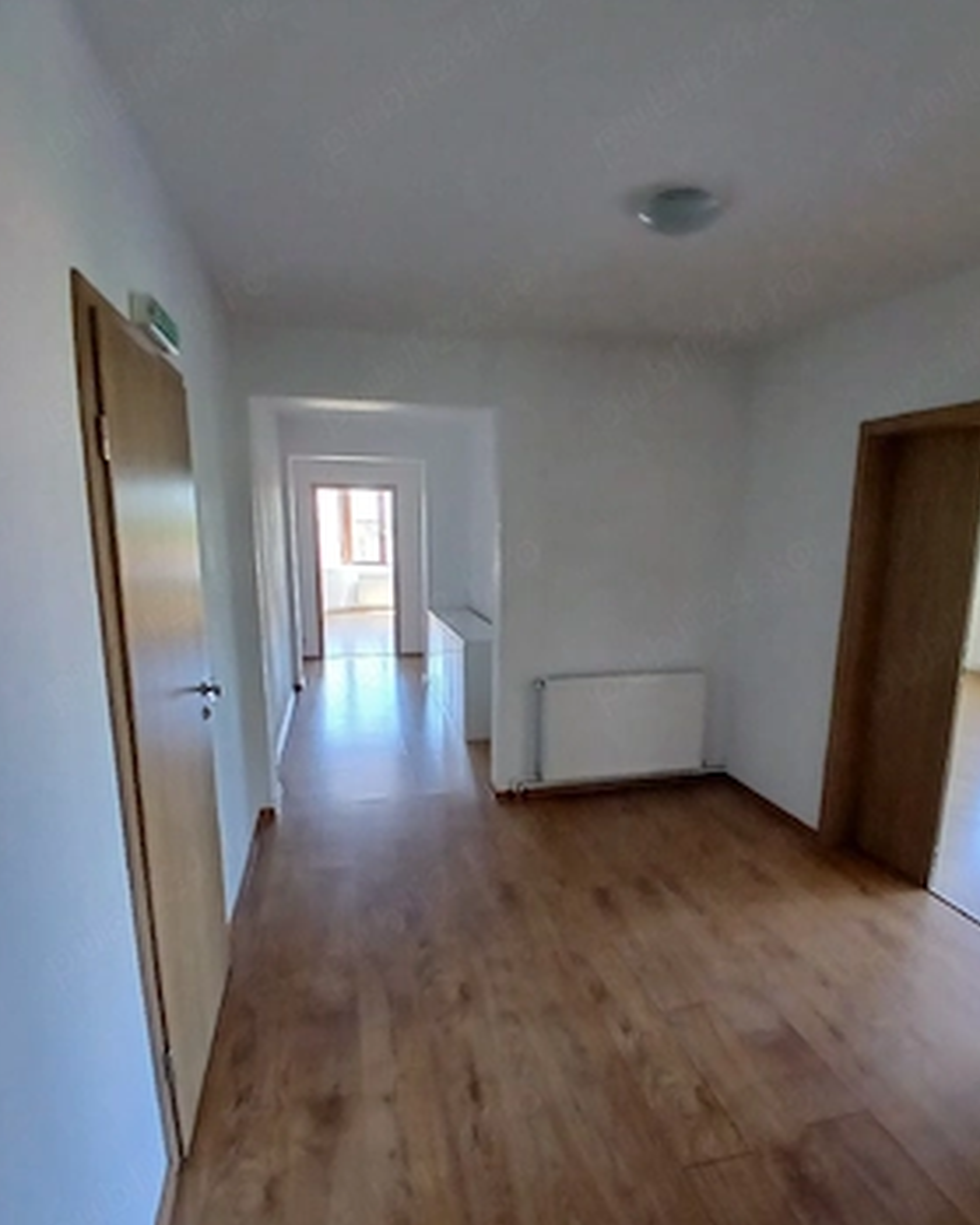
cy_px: 663
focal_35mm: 19
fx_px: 689
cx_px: 499
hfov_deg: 70.8
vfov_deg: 83.1
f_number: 2.2
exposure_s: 1/33.3
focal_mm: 1.4
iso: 250
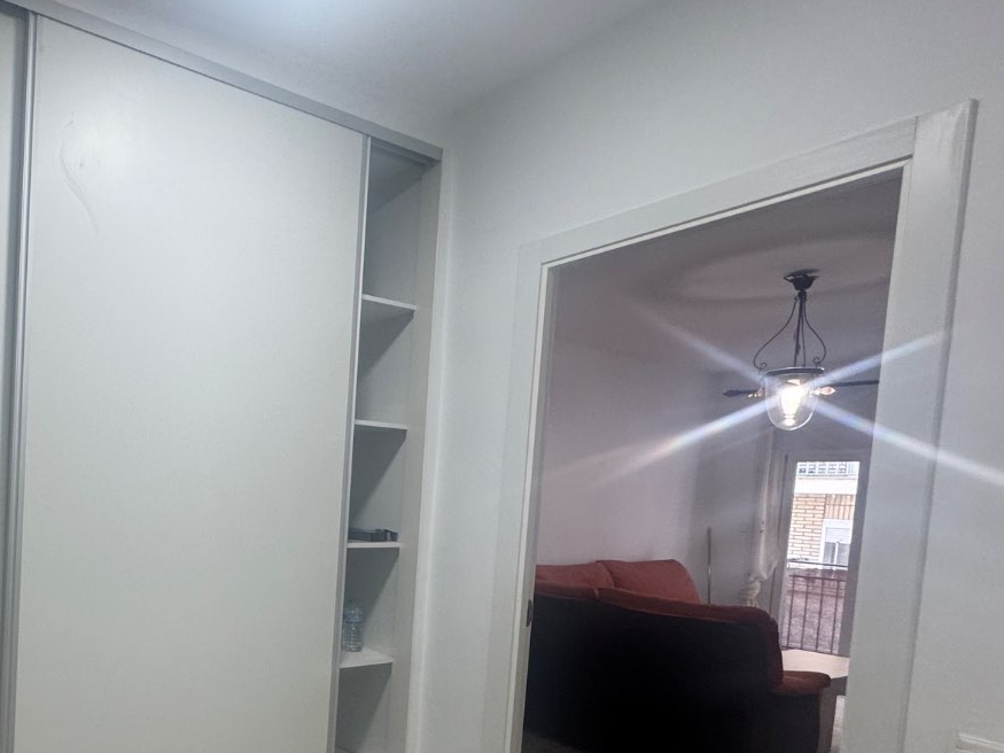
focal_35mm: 24
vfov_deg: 55.1
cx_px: 150
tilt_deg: -1.4
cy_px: 527
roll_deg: -1.9
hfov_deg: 63.0
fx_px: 696
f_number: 2.2
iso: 160
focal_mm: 2.22
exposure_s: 1/100
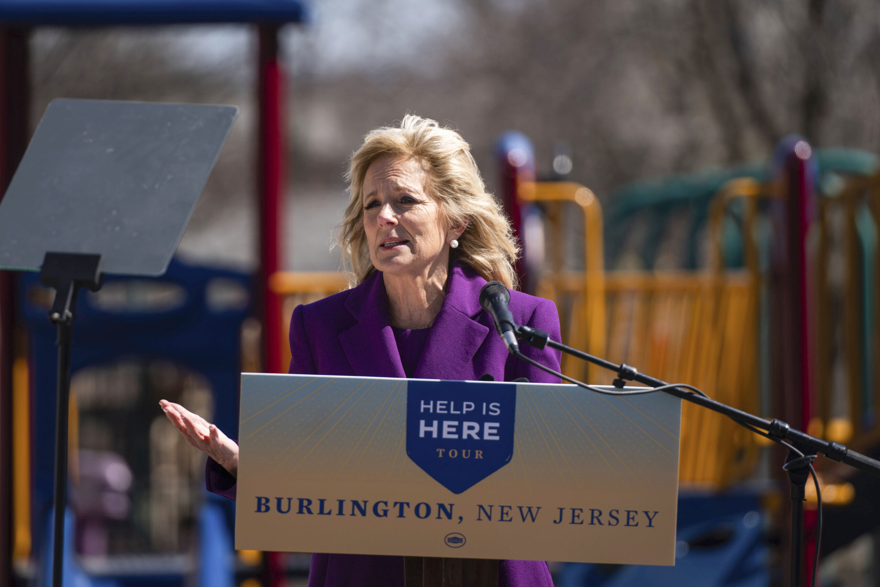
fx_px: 9093
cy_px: 294
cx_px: 440
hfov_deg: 5.5
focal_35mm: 372
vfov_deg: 3.7
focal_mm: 372
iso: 125
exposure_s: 1/400
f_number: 5.6
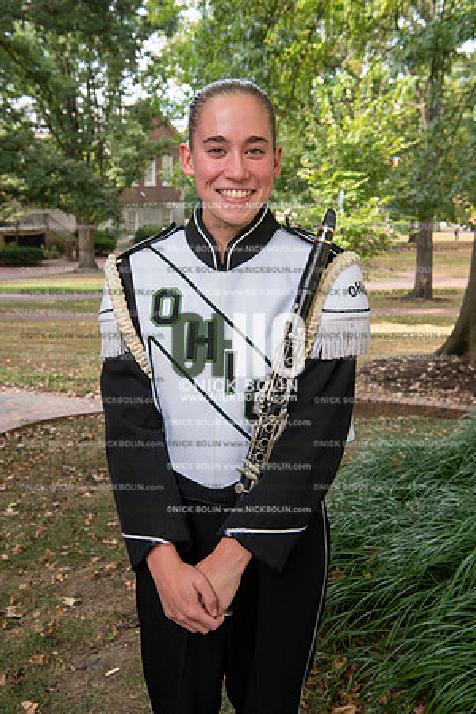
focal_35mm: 45
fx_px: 892
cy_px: 357
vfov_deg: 43.6
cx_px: 238
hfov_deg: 29.9
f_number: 8
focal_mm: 45
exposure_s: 1/100
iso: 500
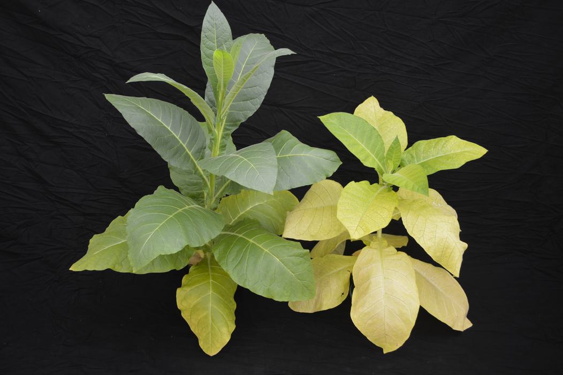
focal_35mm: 33
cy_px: 188
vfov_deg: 39.9
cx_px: 282
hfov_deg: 57.3
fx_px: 516
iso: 100
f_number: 3.8
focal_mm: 22
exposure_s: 1/30
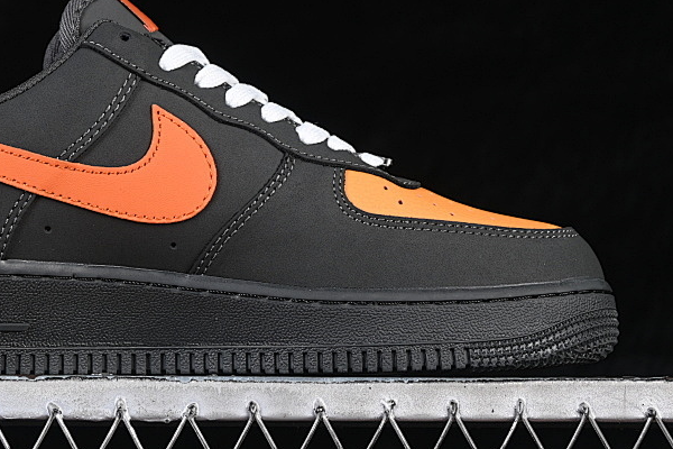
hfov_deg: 15.1
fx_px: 2524
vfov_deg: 10.1
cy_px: 121
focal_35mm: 135
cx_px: 199
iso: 160
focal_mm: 50
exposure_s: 1/60
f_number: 6.3
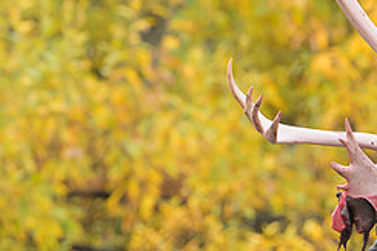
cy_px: 185
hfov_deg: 1.2
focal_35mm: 1765
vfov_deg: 0.8
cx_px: 347
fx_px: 18470
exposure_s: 1/640
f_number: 6.3
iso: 1000
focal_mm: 560
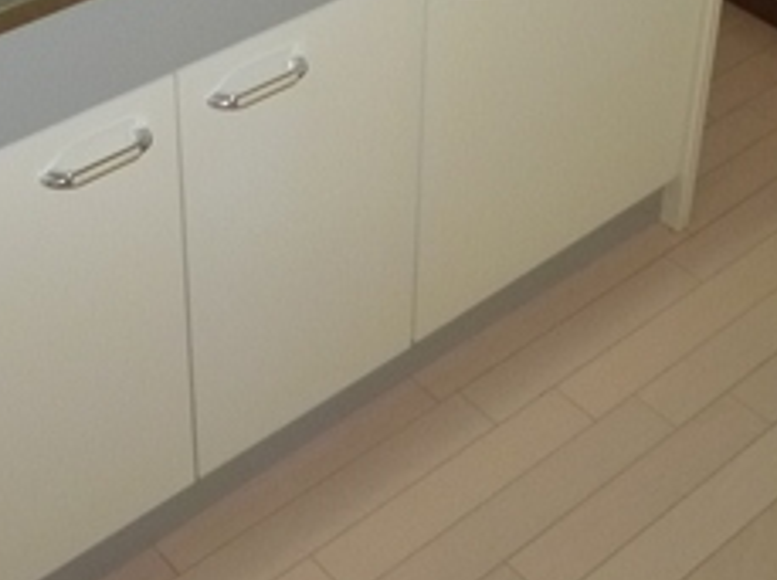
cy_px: -136
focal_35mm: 70
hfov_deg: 27.8
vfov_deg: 19.6
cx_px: 380
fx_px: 1569
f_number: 2.8
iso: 200
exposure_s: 1/30
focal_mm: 4.5
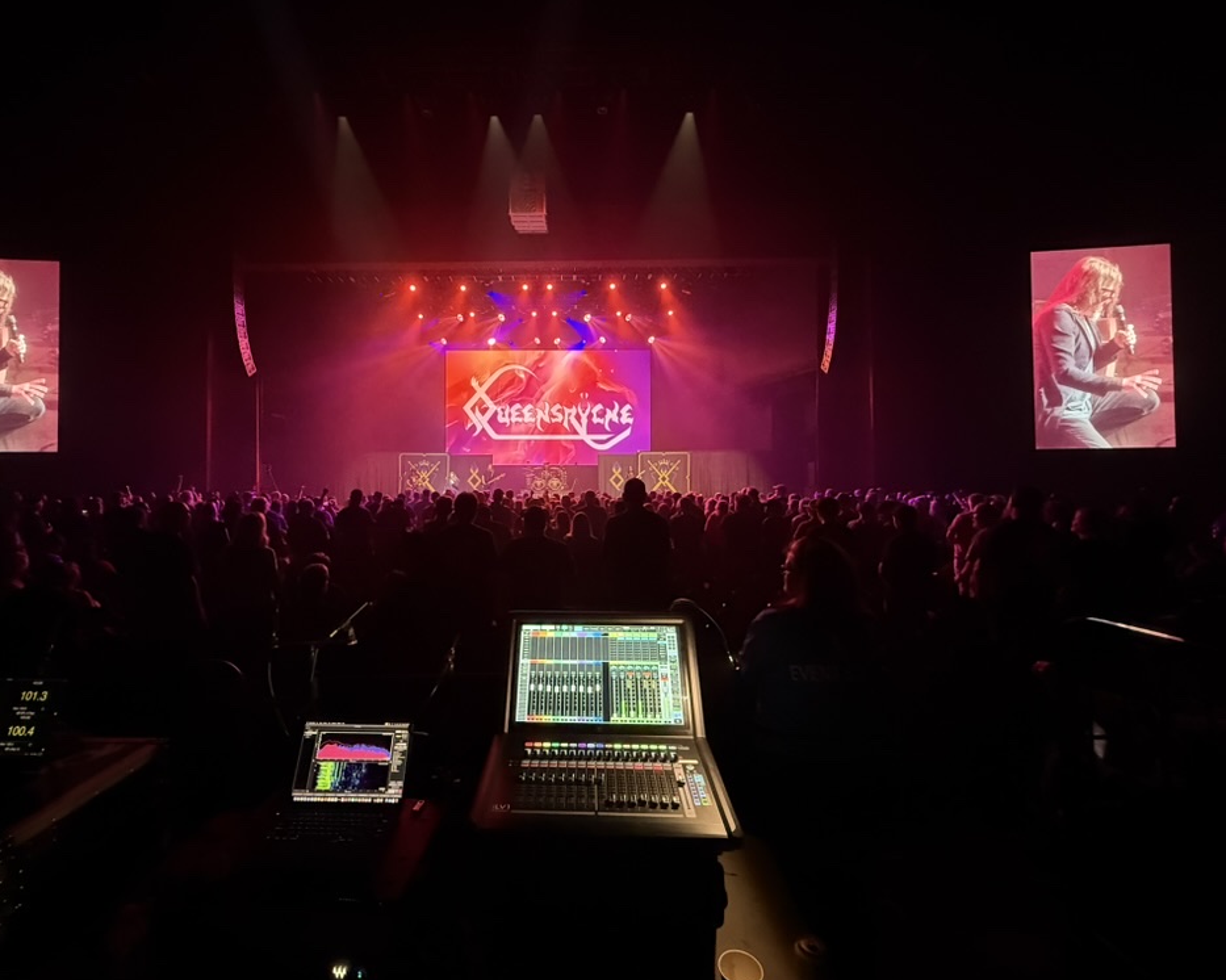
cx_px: 566
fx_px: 544
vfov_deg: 84.0
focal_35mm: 15
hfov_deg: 96.6
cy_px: 482
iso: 1000
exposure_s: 1/60
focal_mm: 2.22
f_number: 2.2
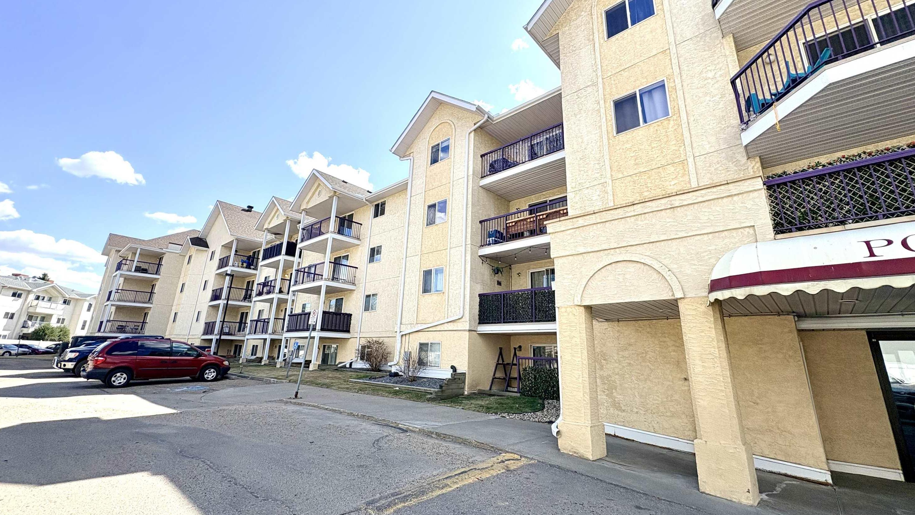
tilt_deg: +17.2
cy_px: 245
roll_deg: -1.9
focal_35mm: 16
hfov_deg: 99.4
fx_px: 388
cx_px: 457
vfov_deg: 67.0
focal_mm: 2.22
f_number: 2.2
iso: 64
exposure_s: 1/1637
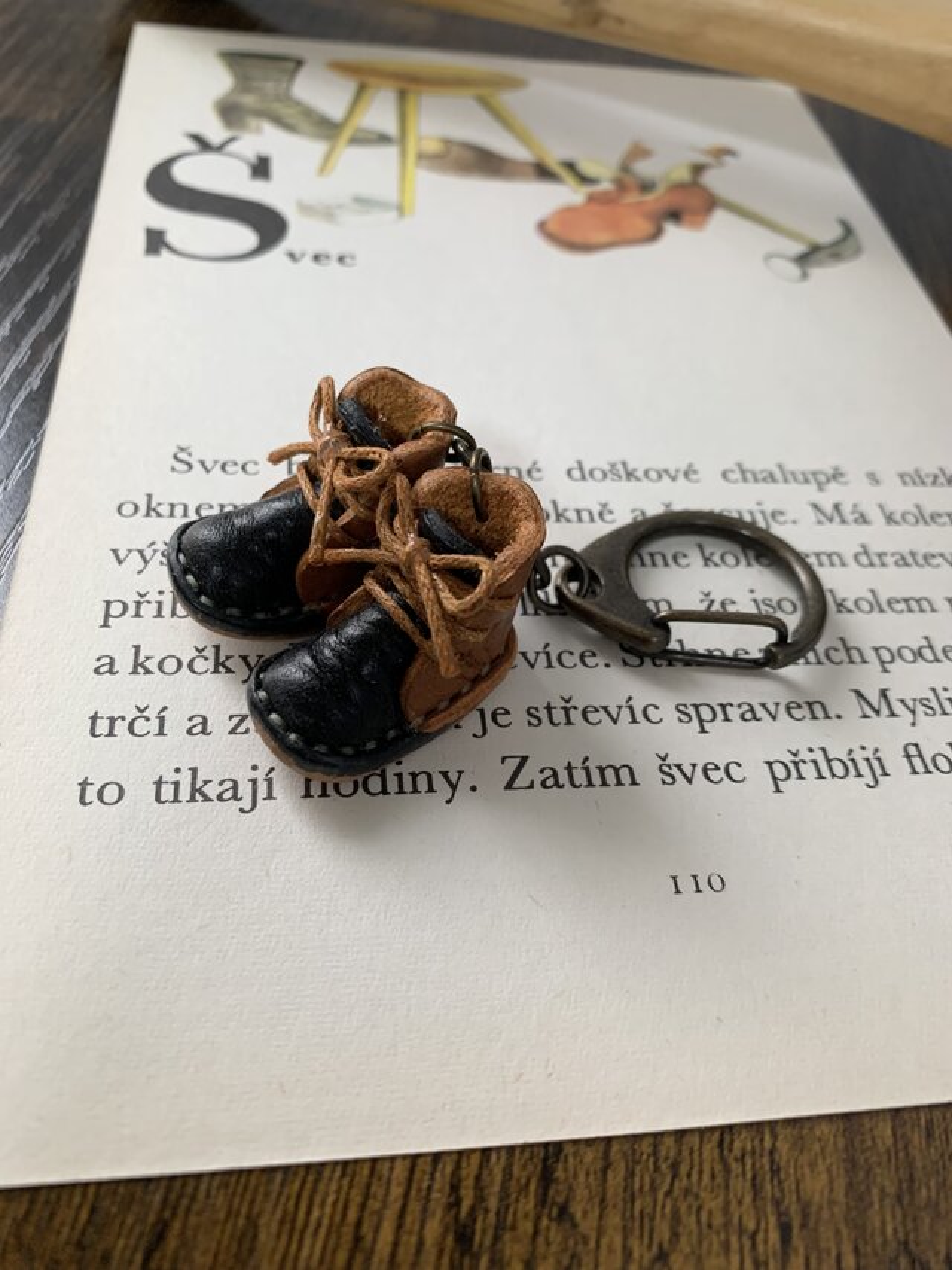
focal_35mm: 26
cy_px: 635
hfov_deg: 53.1
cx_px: 476
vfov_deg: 67.3
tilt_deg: -51.3
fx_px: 953
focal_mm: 4.25
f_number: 1.8
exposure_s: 1/73
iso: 100
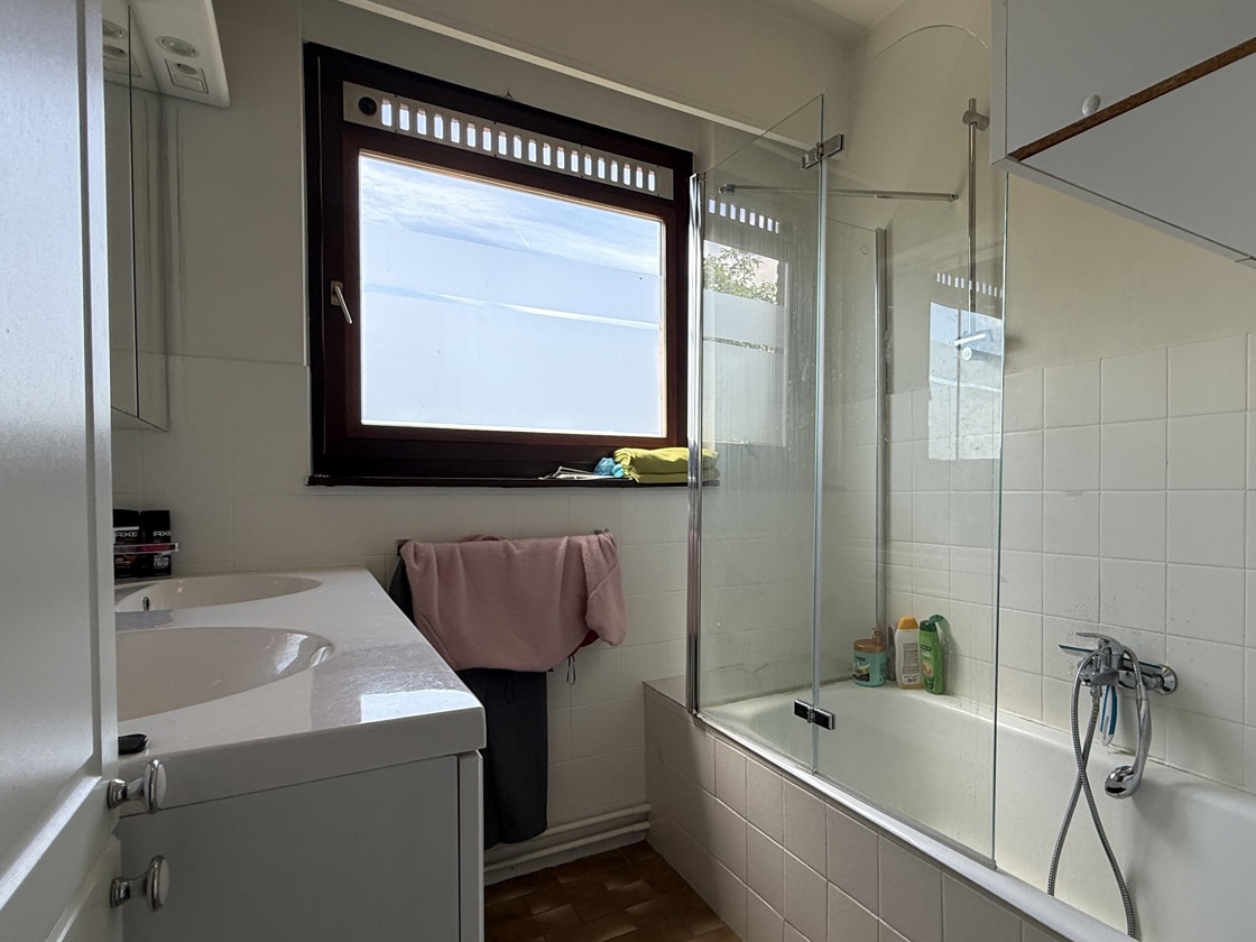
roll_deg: +0.3
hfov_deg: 80.3
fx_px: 726
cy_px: 505
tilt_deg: -1.1
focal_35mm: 20
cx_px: 781
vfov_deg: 65.9
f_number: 2.2
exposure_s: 1/195
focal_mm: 2.22
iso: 64
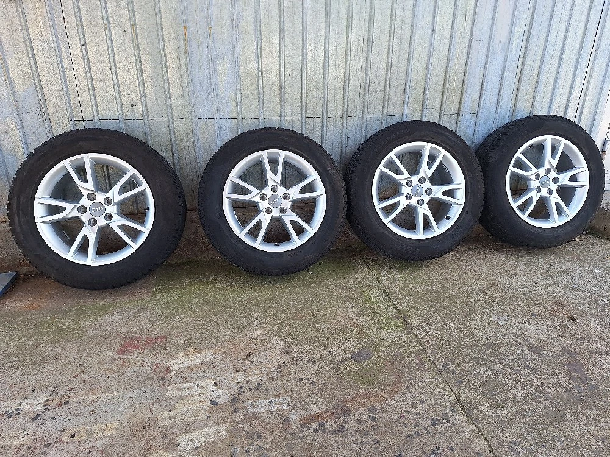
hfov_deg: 73.9
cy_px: 228
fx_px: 405
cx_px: 305
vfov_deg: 58.9
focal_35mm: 23
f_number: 1.8
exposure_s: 1/323
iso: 40
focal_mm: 5.54
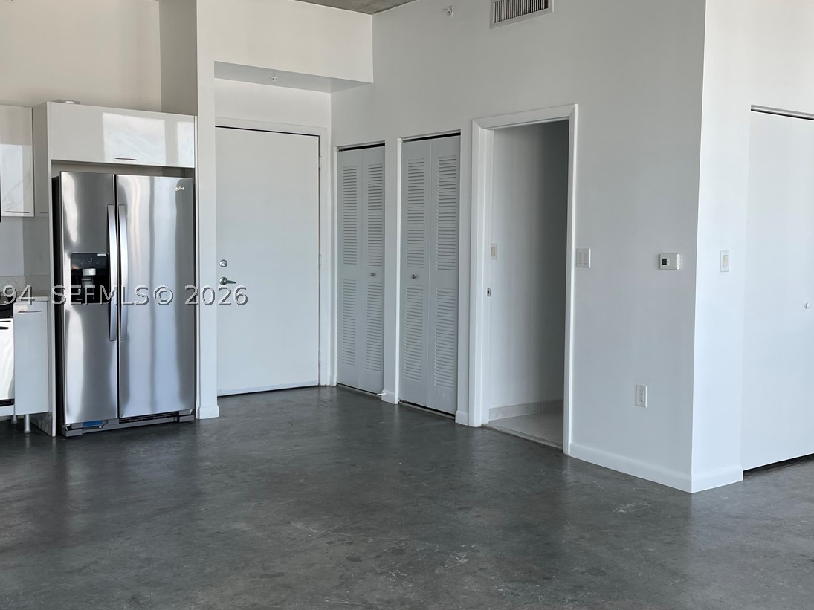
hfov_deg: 48.8
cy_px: 295
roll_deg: -0.7
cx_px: 475
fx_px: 893
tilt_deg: -3.1
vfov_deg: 37.7
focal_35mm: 38
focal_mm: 4.2
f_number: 1.6
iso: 32
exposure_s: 1/149
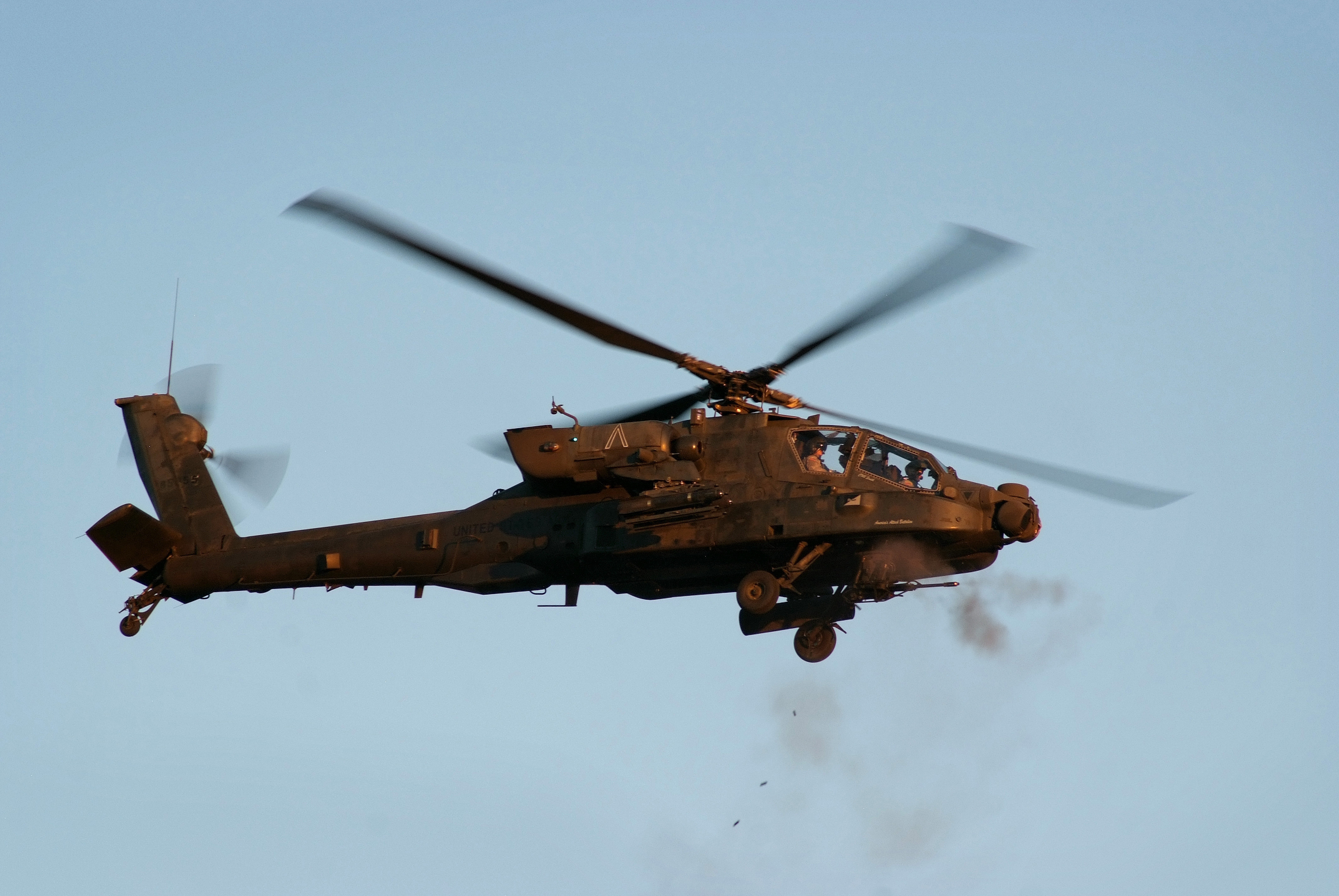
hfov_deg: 7.2
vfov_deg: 4.8
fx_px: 10612
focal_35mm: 285
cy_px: 448
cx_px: 670
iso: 400
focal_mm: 190
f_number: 7.1
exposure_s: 1/200
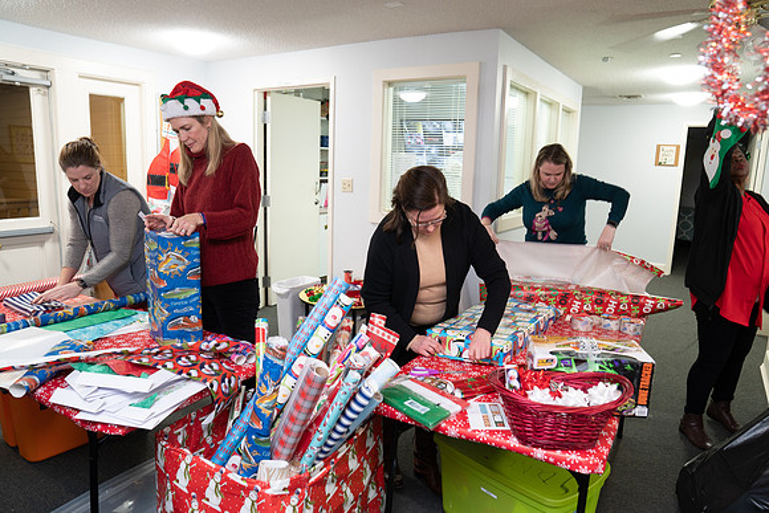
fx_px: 513
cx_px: 384
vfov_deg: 53.2
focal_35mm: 24
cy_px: 256
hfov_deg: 73.7
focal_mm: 24
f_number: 3.5
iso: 640
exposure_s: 1/30
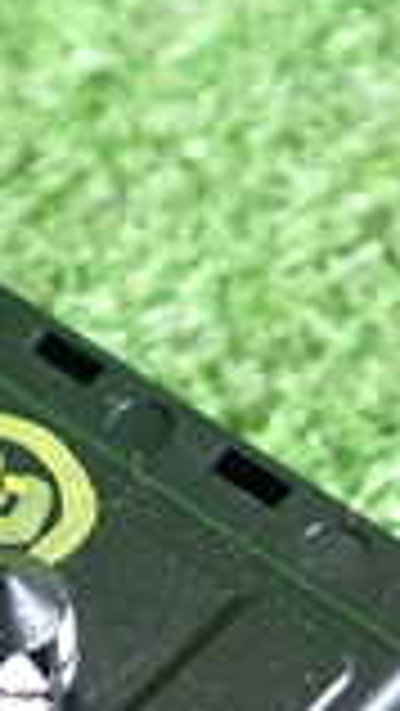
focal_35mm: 116
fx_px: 2185
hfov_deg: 10.3
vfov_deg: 18.0
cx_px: -36
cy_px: 702
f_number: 2.2
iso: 200
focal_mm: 5.05
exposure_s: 1/50
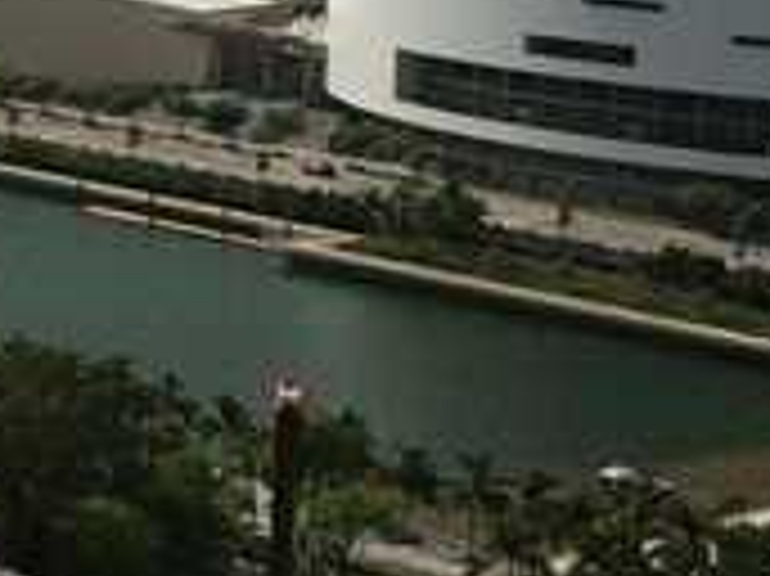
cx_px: -68
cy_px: -126
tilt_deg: -2.4
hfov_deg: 14.2
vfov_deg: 10.7
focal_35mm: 136
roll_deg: -1.8
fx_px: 3023
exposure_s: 1/4566
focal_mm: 4.15
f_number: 2.2
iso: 32
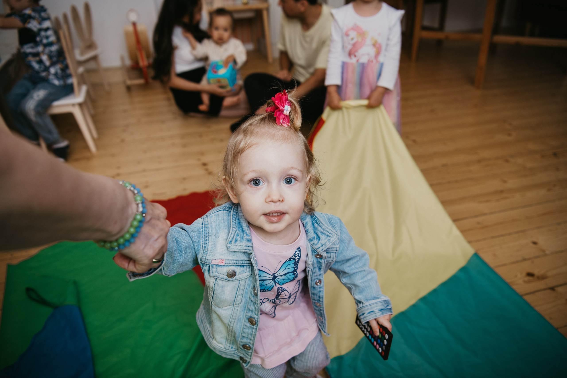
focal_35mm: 31
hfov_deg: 60.3
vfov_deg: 42.3
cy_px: 189
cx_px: 284
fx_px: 488
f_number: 3.5
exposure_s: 1/160
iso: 125
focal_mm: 31
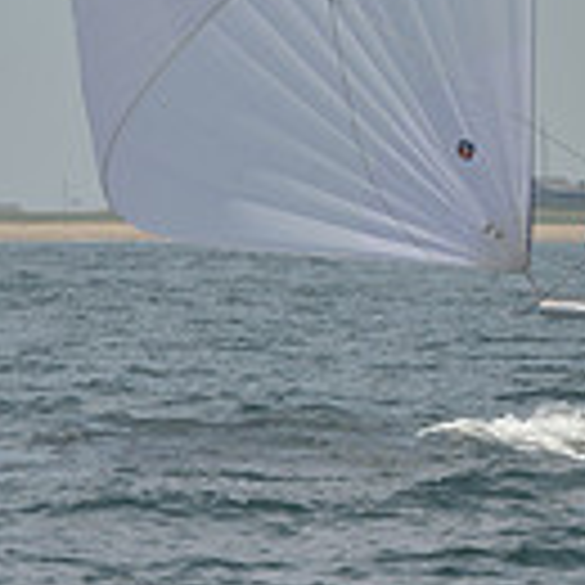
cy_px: -459
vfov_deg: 2.3
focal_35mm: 760
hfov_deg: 2.3
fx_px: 14531
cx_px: 646
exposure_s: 1/800
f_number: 11
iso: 280
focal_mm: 200
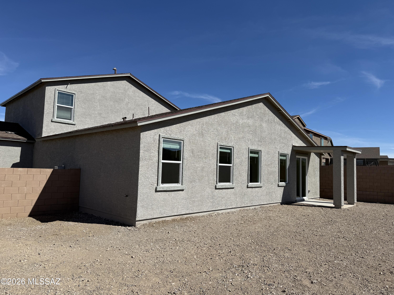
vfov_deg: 56.8
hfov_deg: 71.6
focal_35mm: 24
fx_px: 273
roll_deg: -1.7
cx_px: 197
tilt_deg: +3.7
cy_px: 148
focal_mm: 6.76
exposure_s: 1/7353
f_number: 1.78
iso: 80
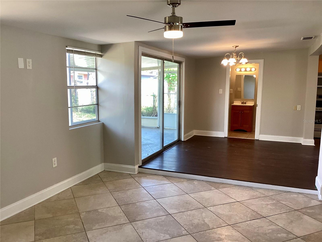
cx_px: 161
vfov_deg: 45.4
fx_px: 288
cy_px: 121
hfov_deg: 58.4
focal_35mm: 31
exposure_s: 1/100
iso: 64
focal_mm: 3.3
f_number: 2.4
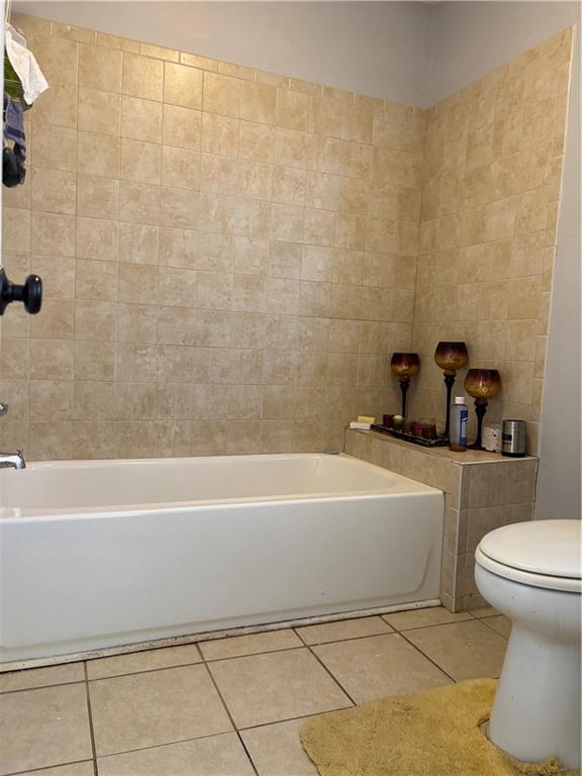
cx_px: 291
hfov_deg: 53.1
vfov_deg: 67.3
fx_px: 583
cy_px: 388
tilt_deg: -4.9
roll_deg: -3.6
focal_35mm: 26
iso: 250
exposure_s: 1/60
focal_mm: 5.96
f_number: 1.6
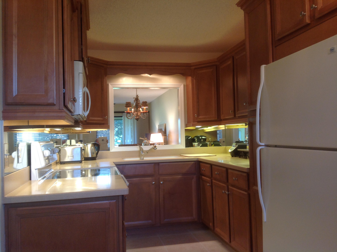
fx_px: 340
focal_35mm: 35
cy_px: 126
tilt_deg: +3.4
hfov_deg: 52.7
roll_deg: -0.1
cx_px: 168
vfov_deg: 40.6
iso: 50
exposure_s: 1/20
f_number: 2.4
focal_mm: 4.28
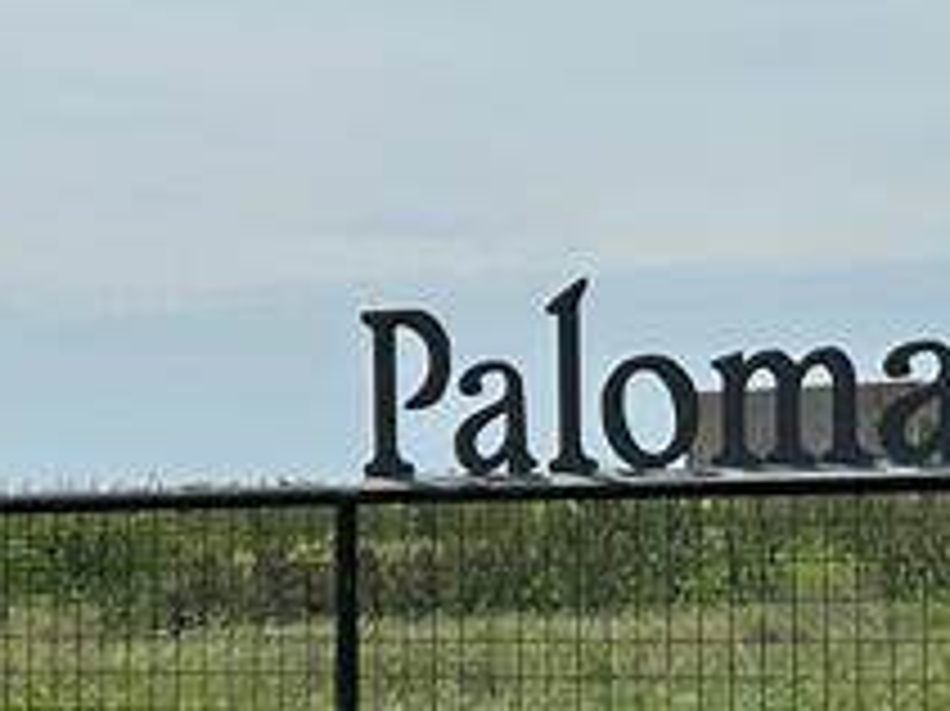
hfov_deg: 15.2
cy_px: 140
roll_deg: +2.4
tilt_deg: +4.5
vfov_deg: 11.7
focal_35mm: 126
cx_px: 1103
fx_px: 3456
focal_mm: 5.7
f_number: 1.5
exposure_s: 1/11364
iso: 50
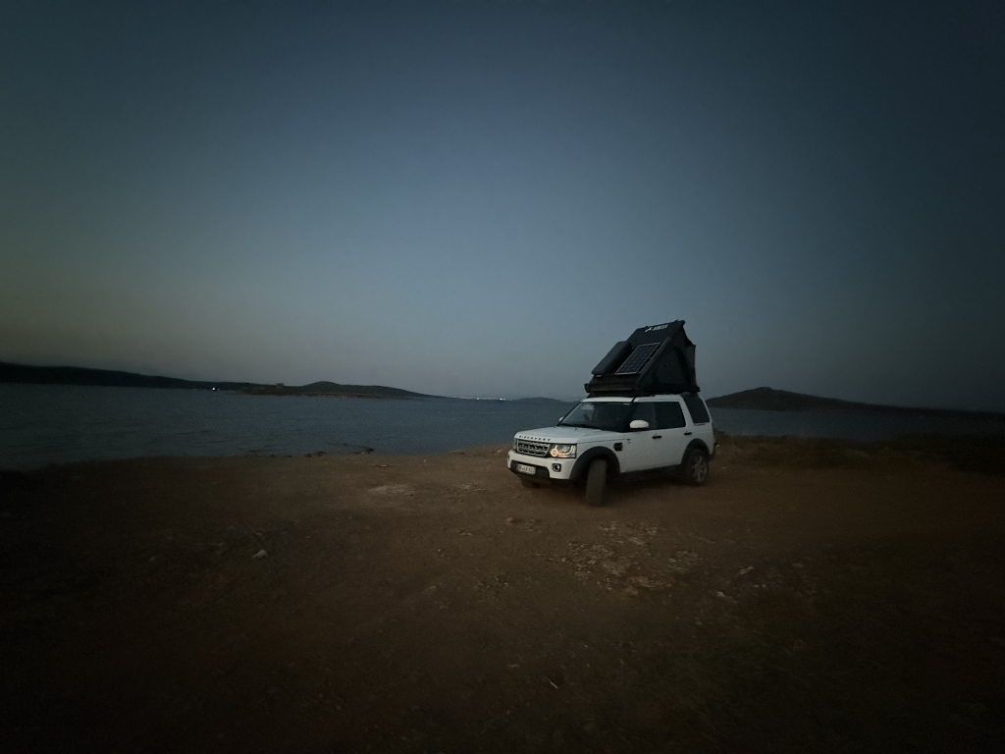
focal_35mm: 14
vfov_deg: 85.7
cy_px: 377
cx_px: 502
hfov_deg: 102.1
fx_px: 406
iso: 2000
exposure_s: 1/30
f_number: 2.2
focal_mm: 2.2
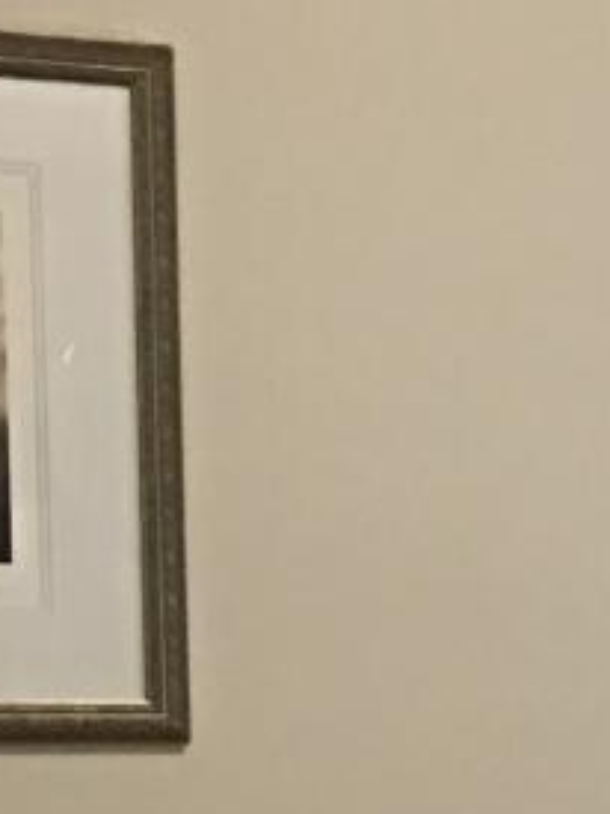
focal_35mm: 204
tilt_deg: -10.5
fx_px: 4797
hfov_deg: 6.6
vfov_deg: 9.3
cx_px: 1797
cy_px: 1350
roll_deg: +0.3
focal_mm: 3.99
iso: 80
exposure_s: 1/7
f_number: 1.8
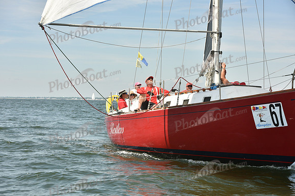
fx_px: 582
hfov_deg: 28.5
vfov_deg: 19.2
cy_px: 99
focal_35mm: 71
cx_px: 148
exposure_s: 1/1250
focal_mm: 70
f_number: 7.1
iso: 320
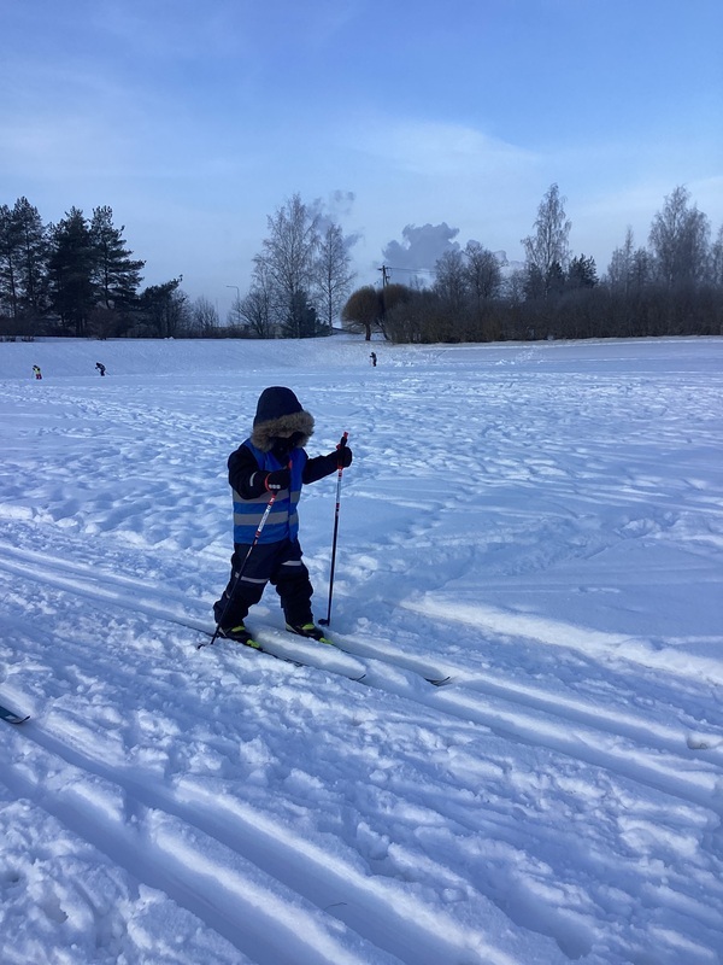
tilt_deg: -11.6
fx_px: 863
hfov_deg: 45.4
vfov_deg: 58.4
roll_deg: +0.4
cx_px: 362
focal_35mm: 31
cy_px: 482
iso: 25
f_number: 2.4
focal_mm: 3.3
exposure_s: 1/776
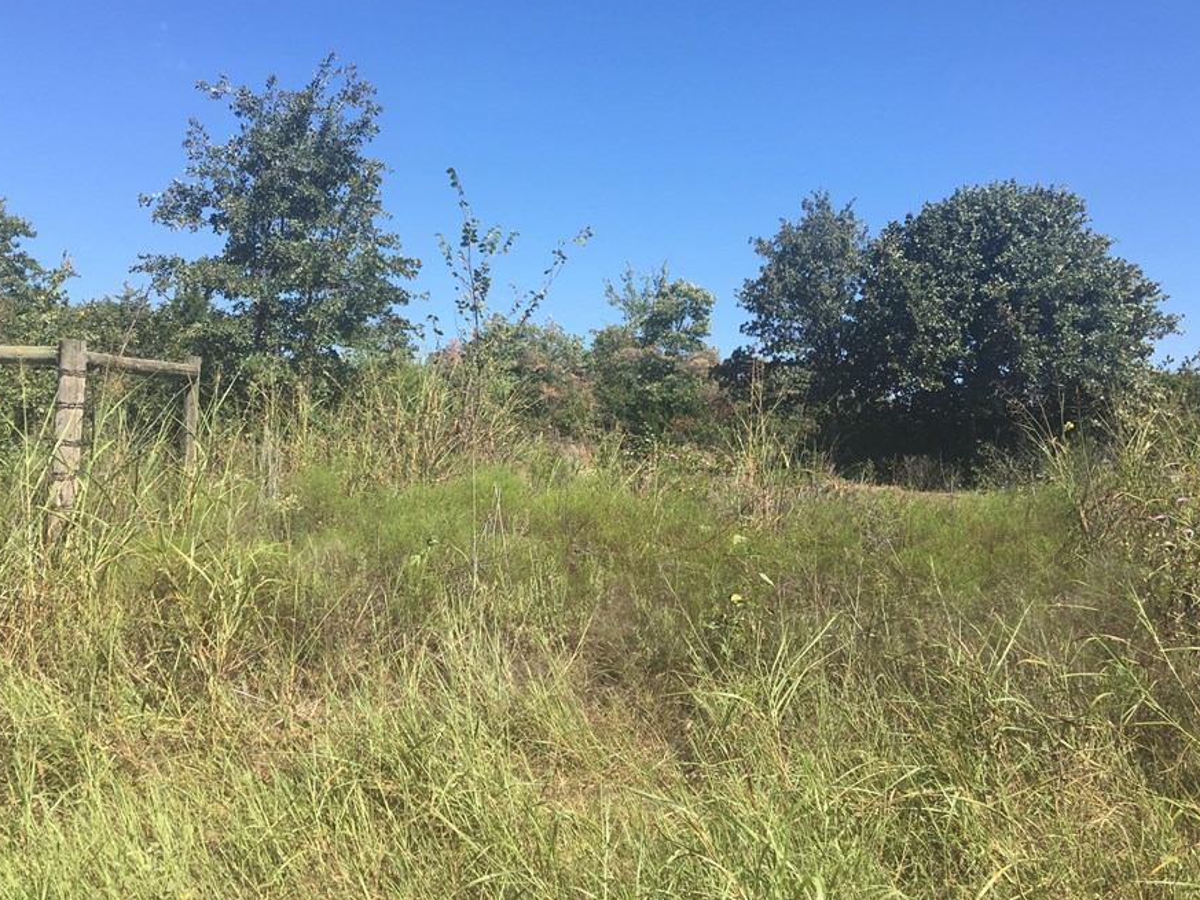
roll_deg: -4.5
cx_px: 554
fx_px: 1179
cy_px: 431
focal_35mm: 34
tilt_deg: +2.1
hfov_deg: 53.9
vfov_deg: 41.8
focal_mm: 4.15
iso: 25
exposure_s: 1/1099
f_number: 2.2
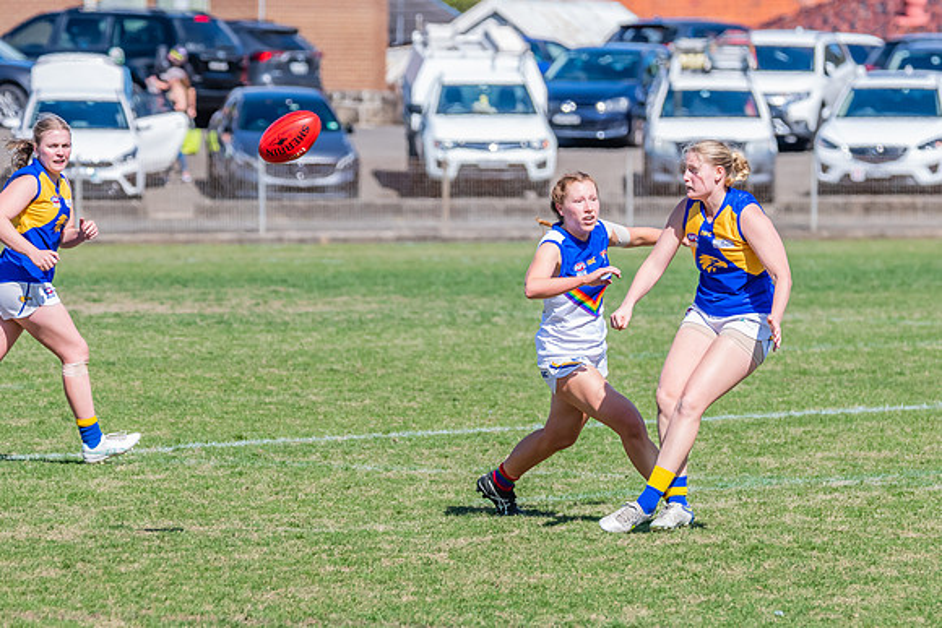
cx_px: 679
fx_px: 12131
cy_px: 441
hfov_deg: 4.4
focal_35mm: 464
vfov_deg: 3.0
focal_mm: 320
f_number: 9
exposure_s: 1/1600
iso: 800
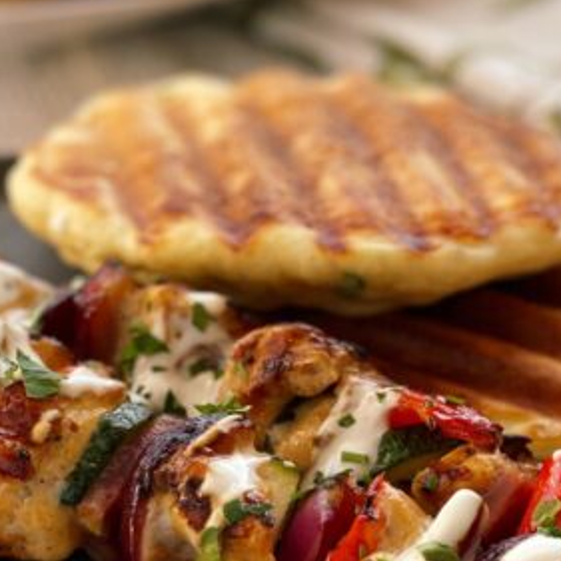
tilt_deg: -32.1
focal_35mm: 151
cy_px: 263
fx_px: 2769
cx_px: 295
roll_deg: -0.9
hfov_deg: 11.6
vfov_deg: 11.6
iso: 50
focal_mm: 7.5
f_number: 2.2
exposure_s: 1/121
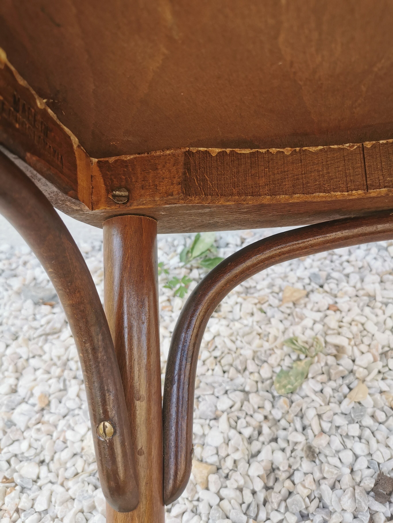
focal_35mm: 27
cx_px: 196
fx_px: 409
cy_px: 262
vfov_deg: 65.3
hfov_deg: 51.4
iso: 50
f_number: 1.8
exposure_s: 1/169
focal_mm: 5.58
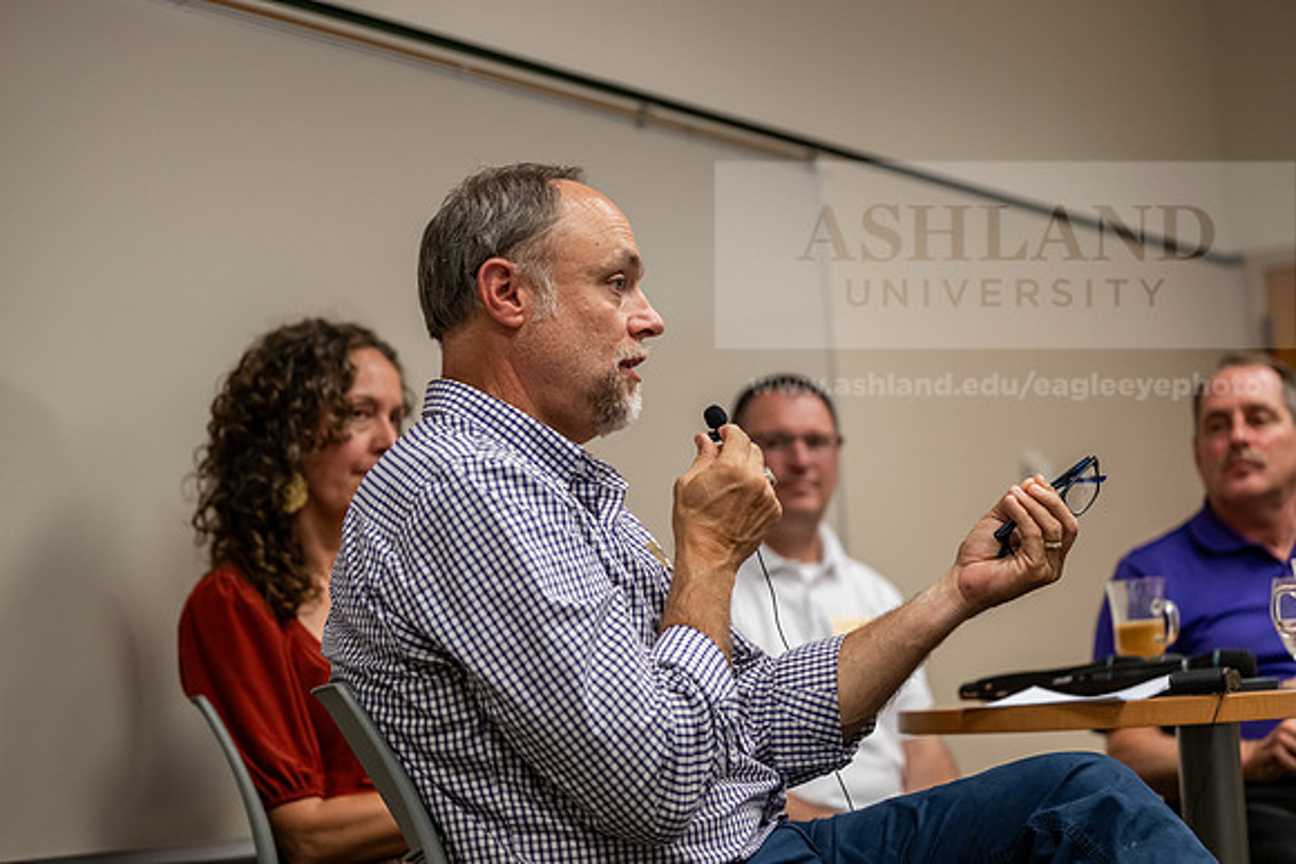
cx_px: 648
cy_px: 432
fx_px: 2628
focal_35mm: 73
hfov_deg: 27.7
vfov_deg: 18.7
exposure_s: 1/200
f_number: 2.8
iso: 1600
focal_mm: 73
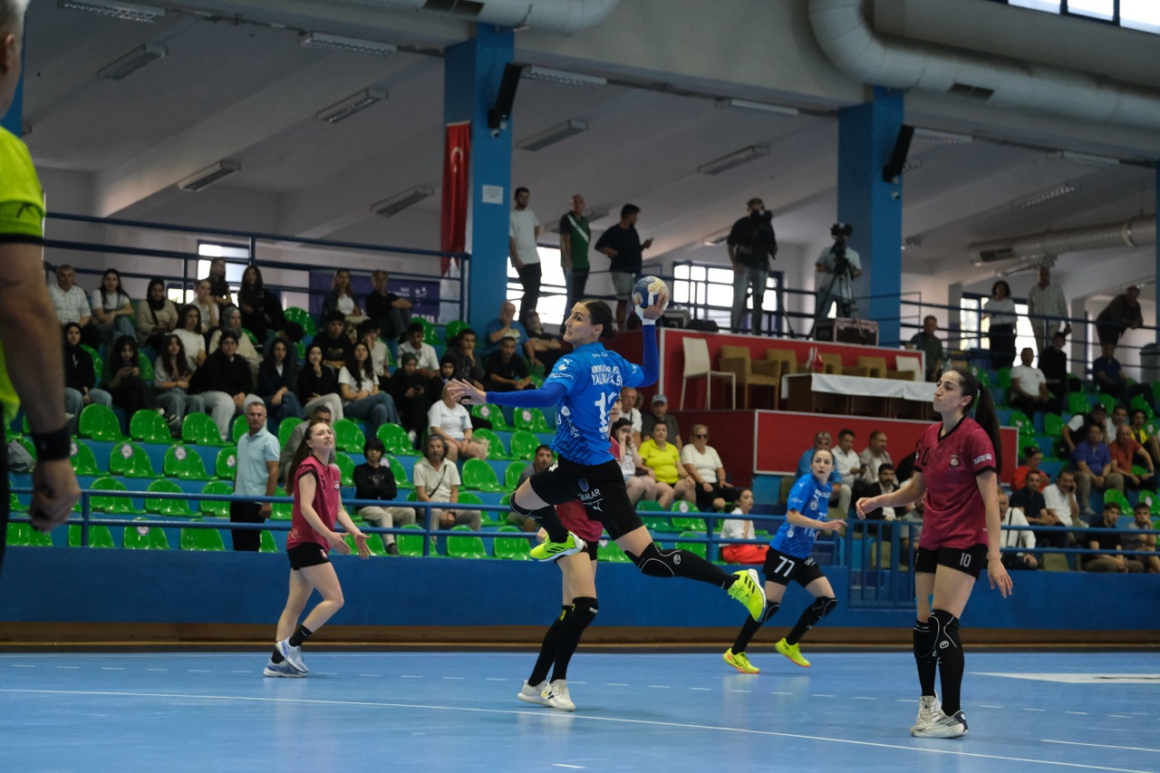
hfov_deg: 25.1
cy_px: 386
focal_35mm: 81
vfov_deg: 16.9
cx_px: 580
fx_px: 2609
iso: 3200
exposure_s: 1/1000
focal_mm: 54.1
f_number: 2.8
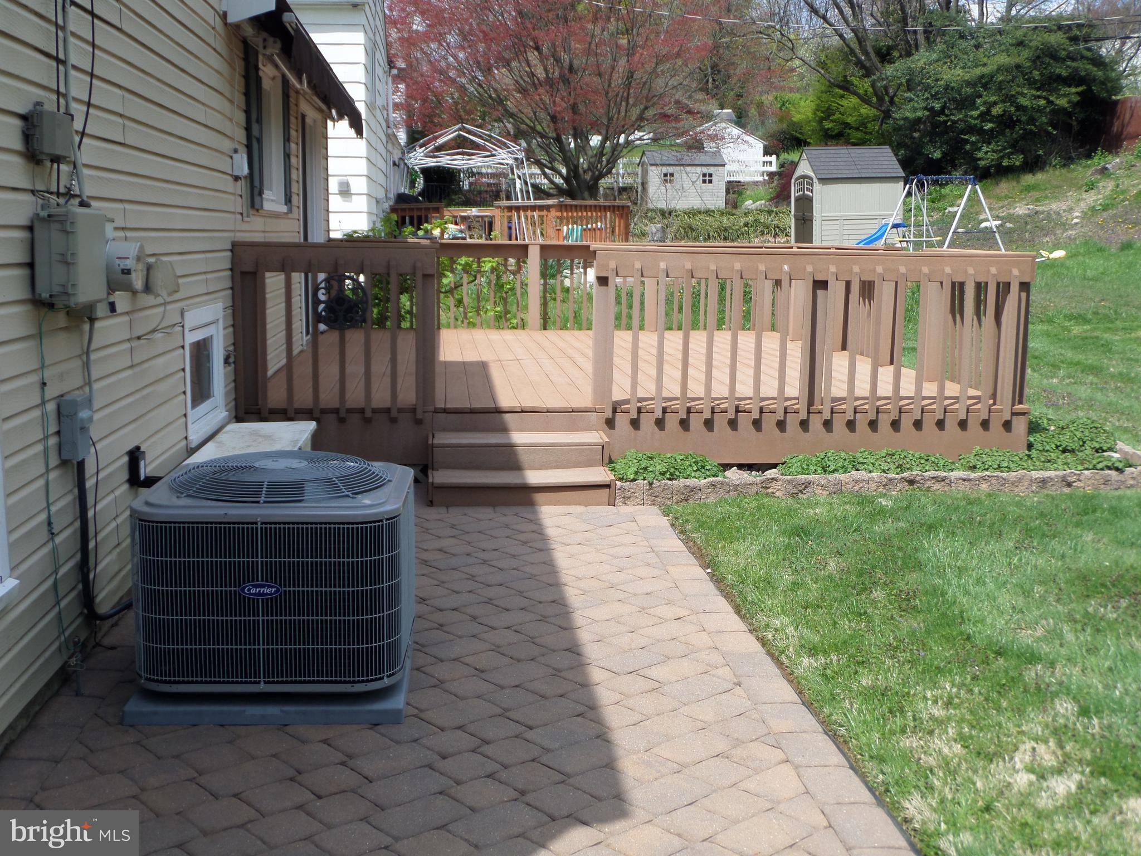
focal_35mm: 41
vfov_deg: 35.1
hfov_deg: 45.8
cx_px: 570
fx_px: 1351
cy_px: 428
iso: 100
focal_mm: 6.8
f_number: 3.6
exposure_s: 1/750
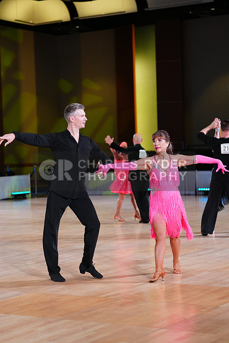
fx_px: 810
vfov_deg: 23.9
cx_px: 114
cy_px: 172
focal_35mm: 85
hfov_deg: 16.1
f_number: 2.8
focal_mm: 85
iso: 2000
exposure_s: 1/400
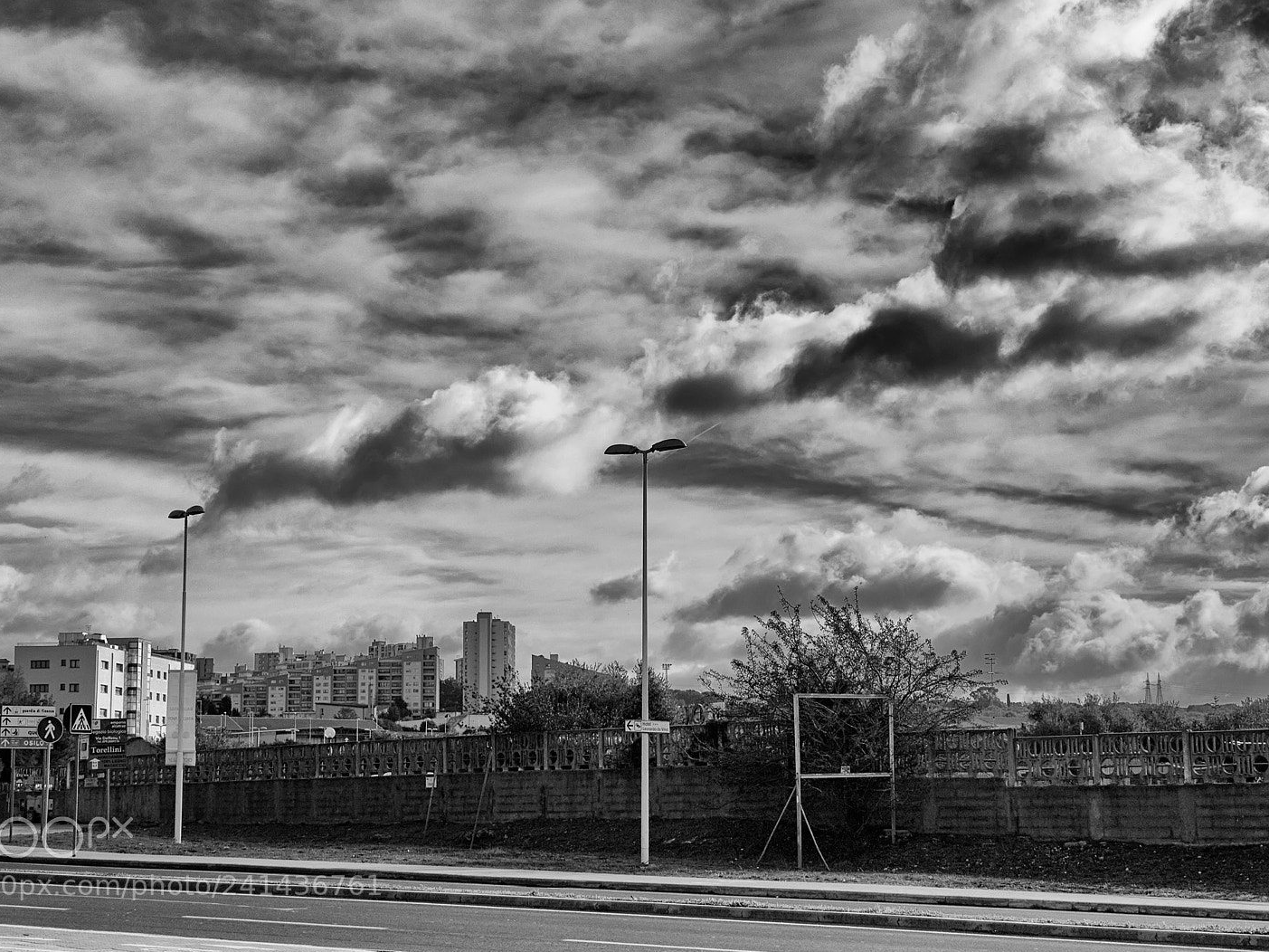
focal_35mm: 58
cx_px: 632
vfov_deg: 25.4
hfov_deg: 33.5
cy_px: 474
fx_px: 2109
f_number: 11
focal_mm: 35
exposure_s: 1/400
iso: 100
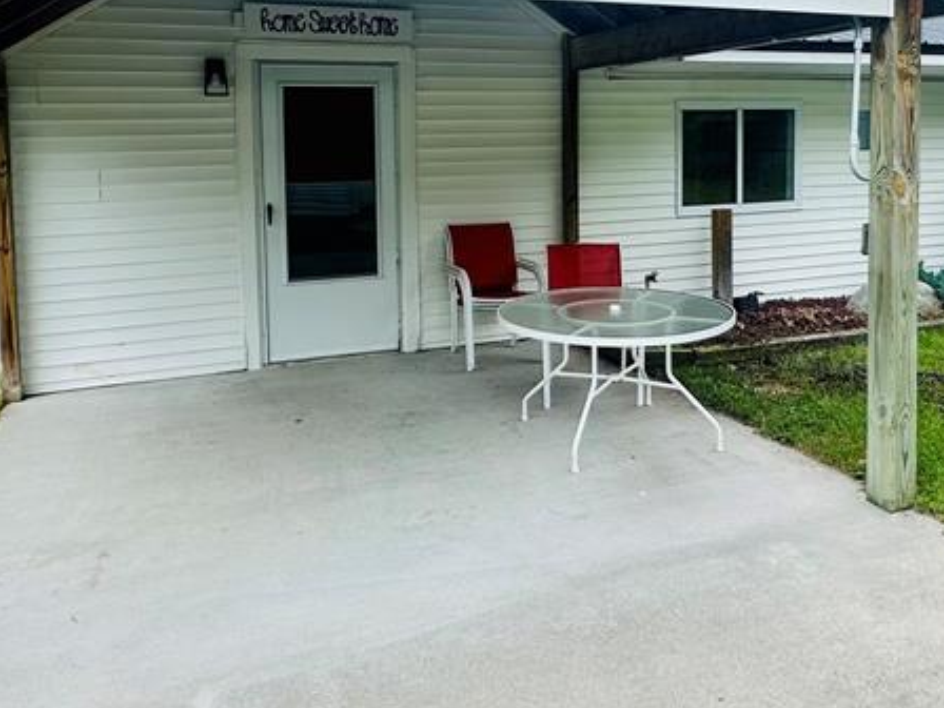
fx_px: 873
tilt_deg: -2.8
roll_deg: +0.3
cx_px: 533
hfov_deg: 56.6
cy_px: 185
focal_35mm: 32
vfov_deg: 42.9
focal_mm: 2.22
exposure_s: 1/686
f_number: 2.2
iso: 40
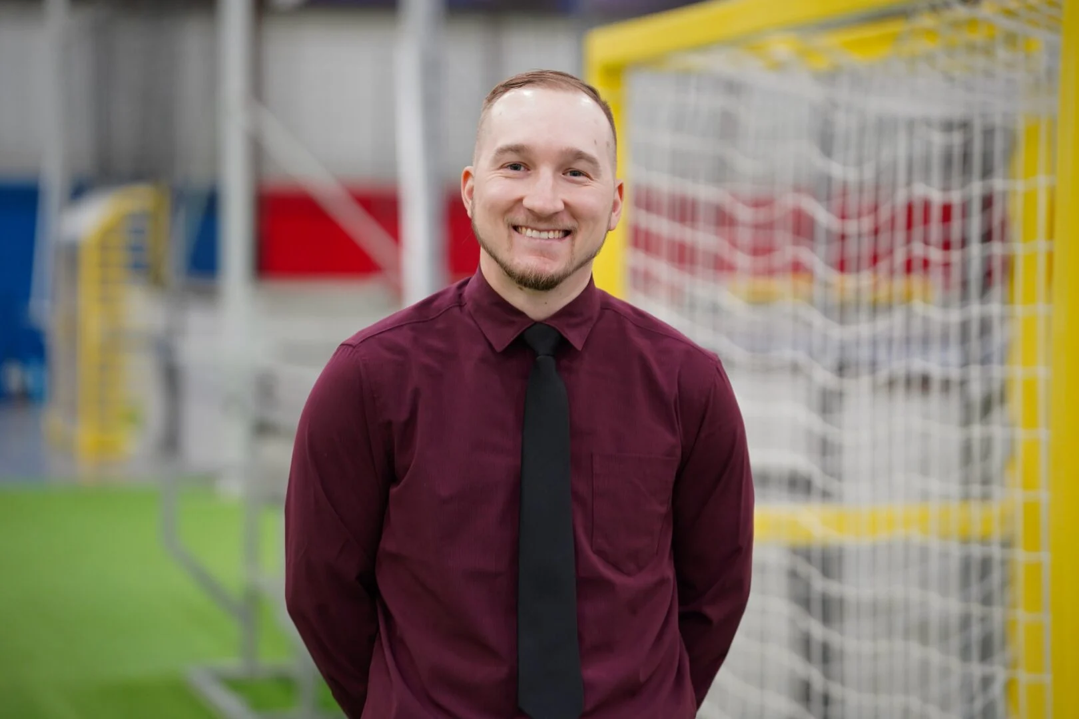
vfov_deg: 11.5
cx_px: 540
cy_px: 360
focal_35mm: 119
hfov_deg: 17.2
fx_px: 3557
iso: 2000
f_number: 2.8
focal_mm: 118.7
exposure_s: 1/125
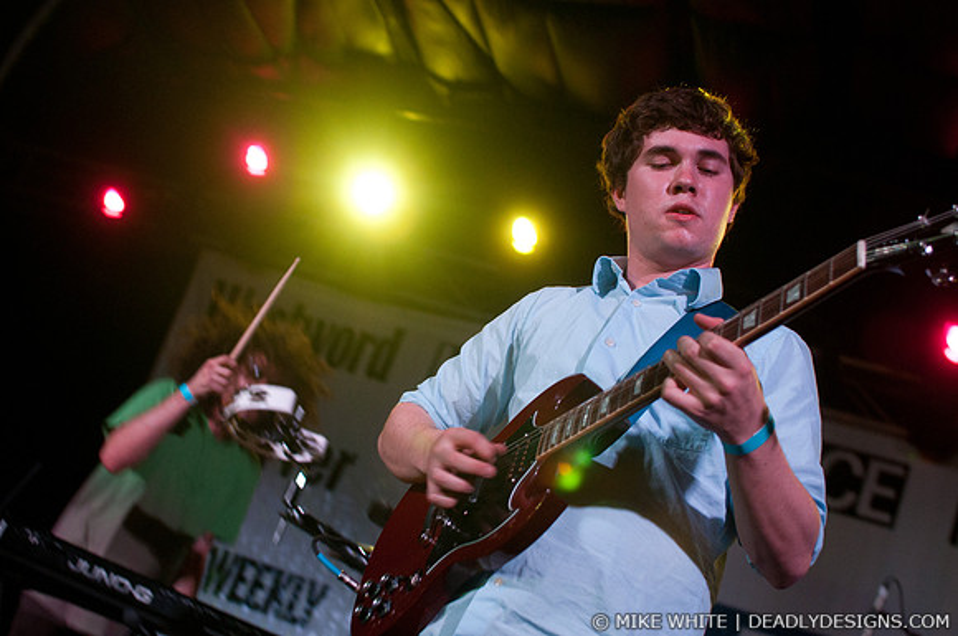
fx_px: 1395
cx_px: 479
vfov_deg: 25.7
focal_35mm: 52
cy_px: 318
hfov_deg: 37.9
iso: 1000
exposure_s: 1/50
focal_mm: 35
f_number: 2.8
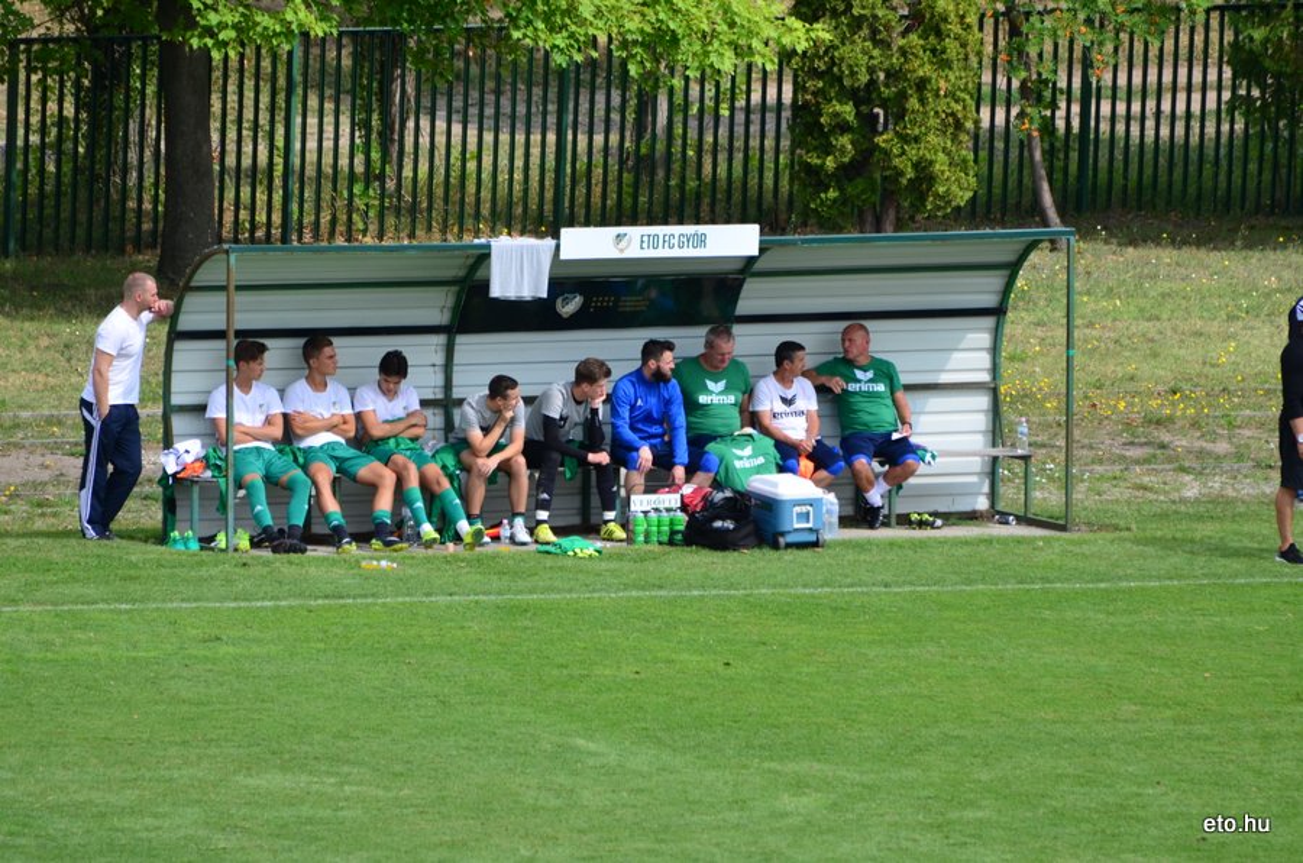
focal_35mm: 450
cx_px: 652
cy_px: 432
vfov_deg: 3.0
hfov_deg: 4.6
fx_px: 16253
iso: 640
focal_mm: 300
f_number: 5.6
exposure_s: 1/1600
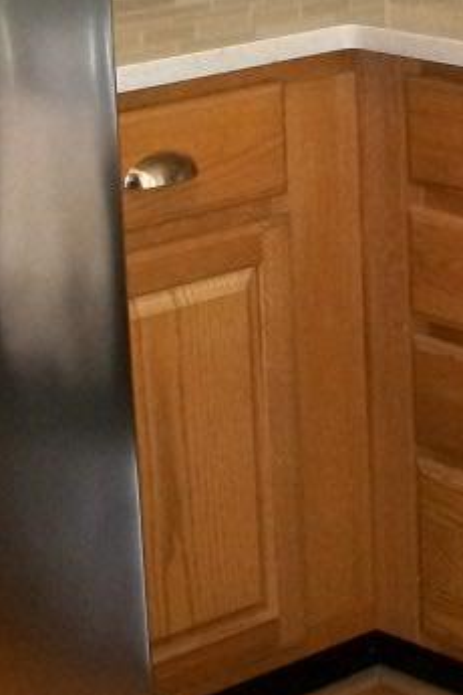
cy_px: -113
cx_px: 513
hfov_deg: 10.0
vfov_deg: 14.7
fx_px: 2604
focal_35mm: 135
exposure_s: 1/30
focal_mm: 6.3
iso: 320
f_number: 3.1
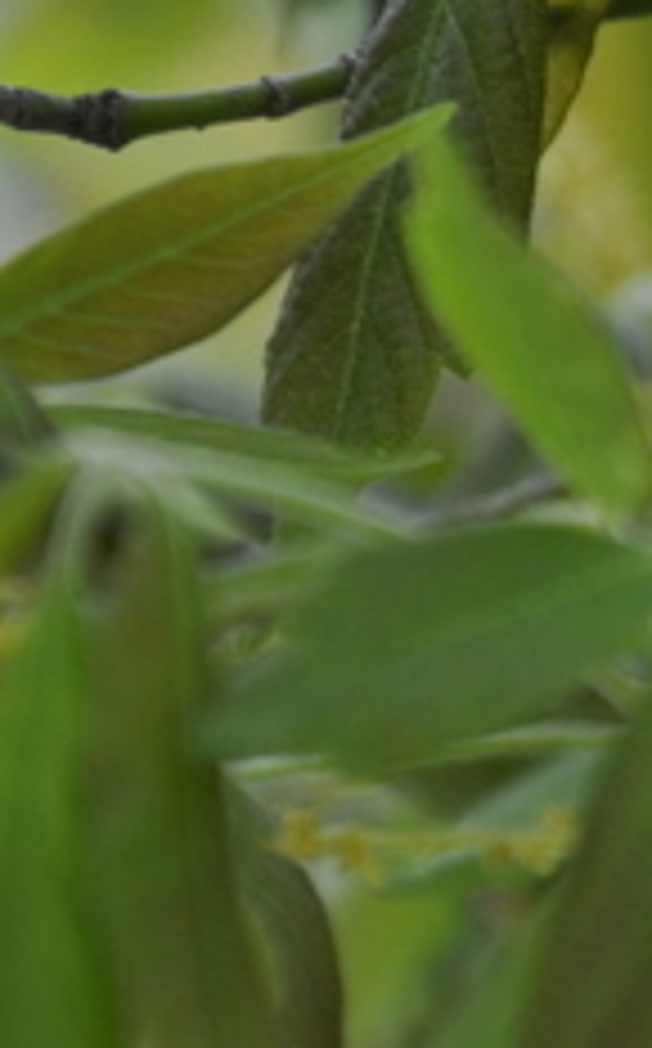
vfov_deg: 3.8
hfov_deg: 2.4
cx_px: 1362
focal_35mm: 552
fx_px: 15735
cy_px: 238
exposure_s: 1/125
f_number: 5.6
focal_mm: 105
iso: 220
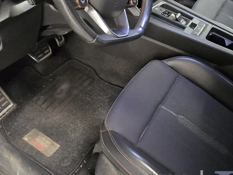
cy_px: 42
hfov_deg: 55.8
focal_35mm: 32
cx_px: 153
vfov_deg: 42.7
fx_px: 215
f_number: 2.2
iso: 1250
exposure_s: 1/64.9
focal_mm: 2.2
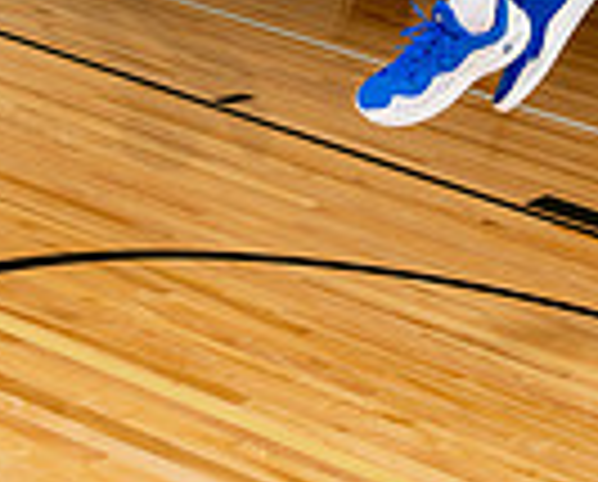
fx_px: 1969
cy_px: -500
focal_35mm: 111
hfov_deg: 17.0
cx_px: 531
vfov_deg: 12.2
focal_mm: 35
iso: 250
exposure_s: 1/250
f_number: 8
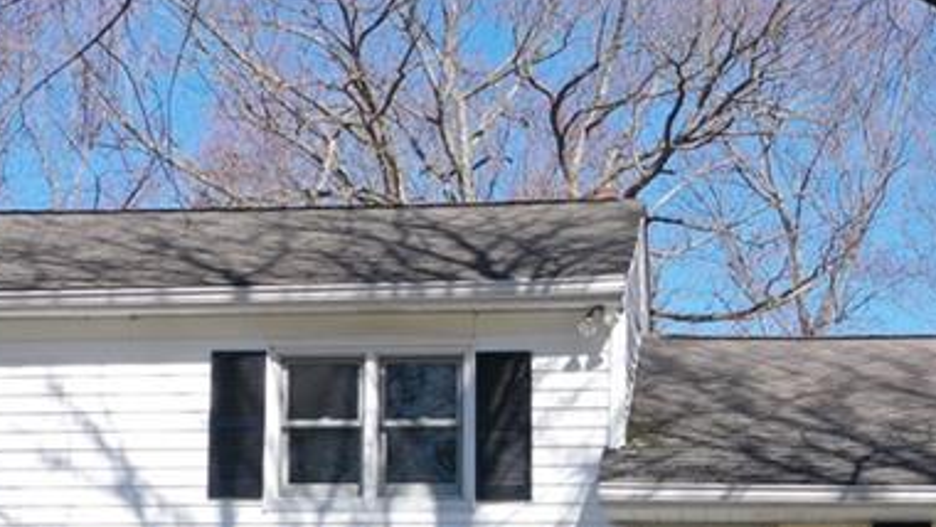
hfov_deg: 26.8
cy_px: 616
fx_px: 1961
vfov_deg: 14.8
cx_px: 554
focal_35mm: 79
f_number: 5.6
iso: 100
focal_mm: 10.26
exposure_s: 1/240
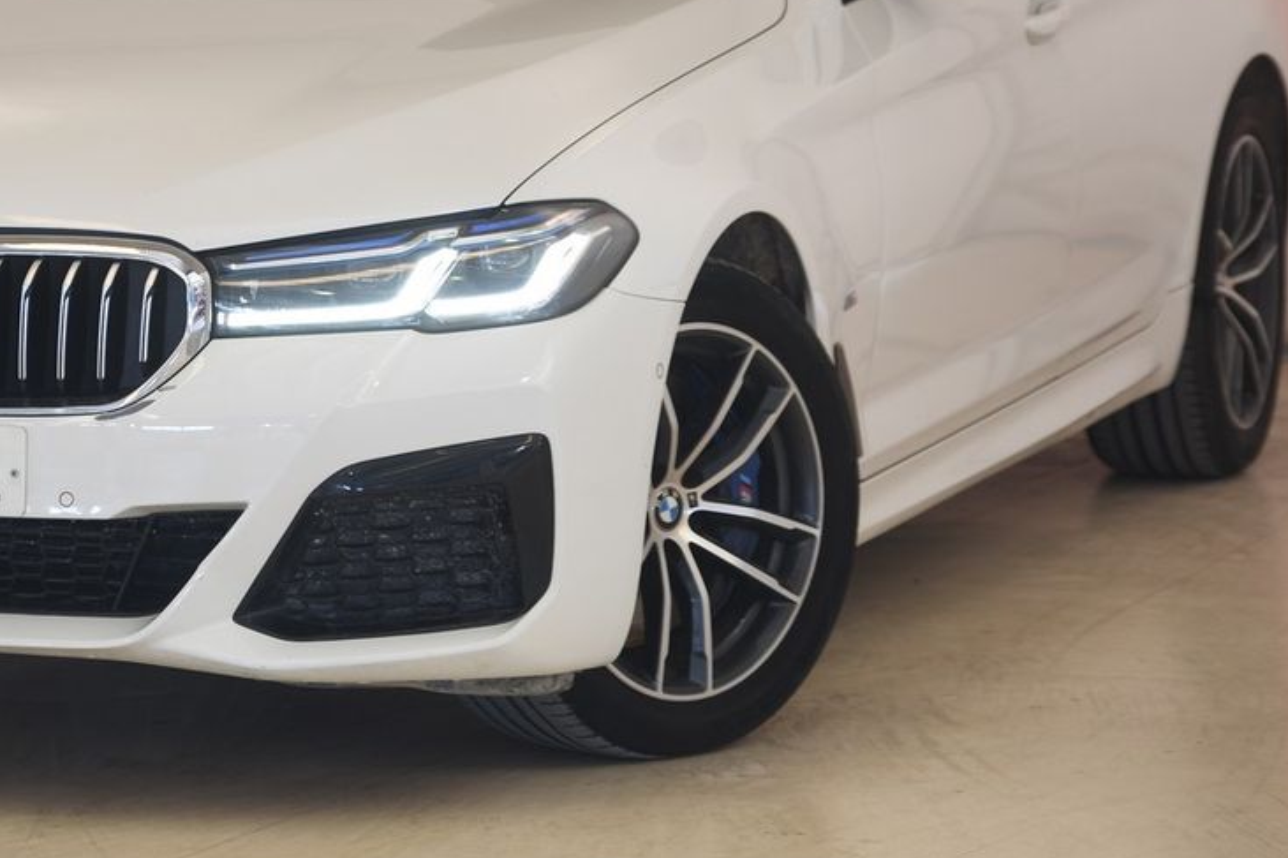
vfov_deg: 6.8
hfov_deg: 10.2
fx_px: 7225
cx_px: 294
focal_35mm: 202
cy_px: 229
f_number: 4.2
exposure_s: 1/8
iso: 100
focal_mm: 82
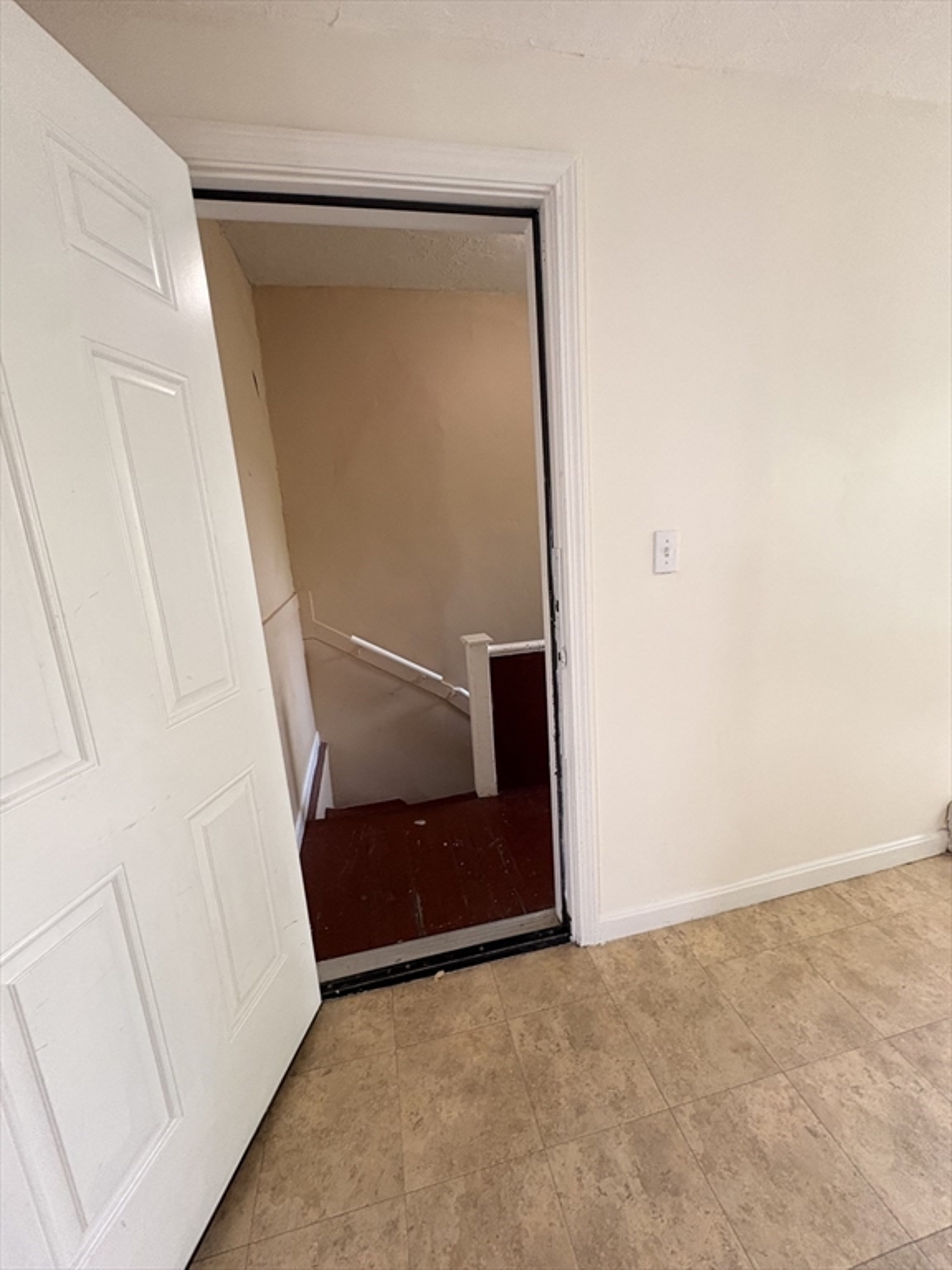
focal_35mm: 14
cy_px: 635
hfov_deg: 85.7
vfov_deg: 102.1
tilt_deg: -8.4
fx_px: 513
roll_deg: +7.3
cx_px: 476
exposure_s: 1/60
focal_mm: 2.22
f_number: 2.2
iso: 400
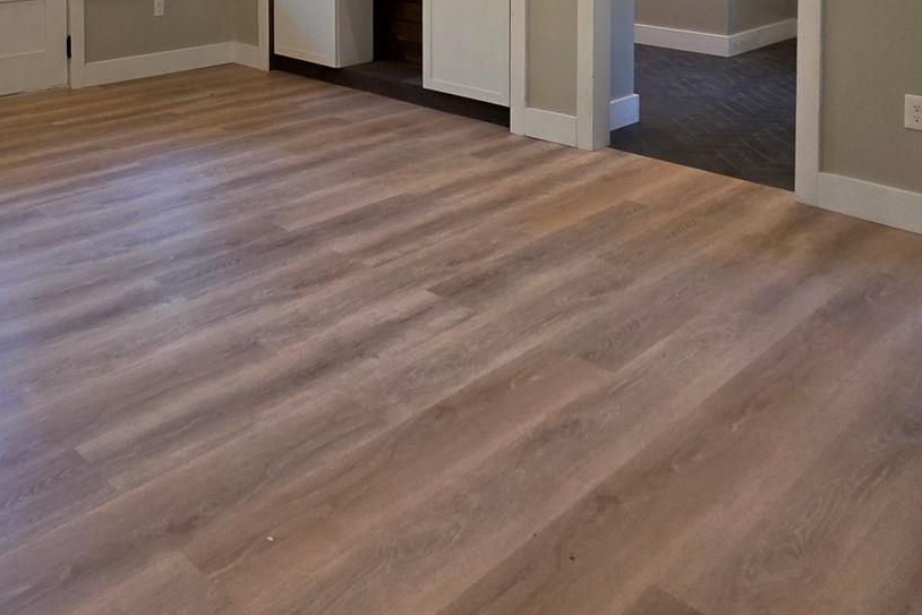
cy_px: -76
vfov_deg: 33.4
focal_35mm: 34
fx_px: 871
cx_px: 307
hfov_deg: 54.6
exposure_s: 1/120
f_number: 1.9
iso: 50
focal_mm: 2.2
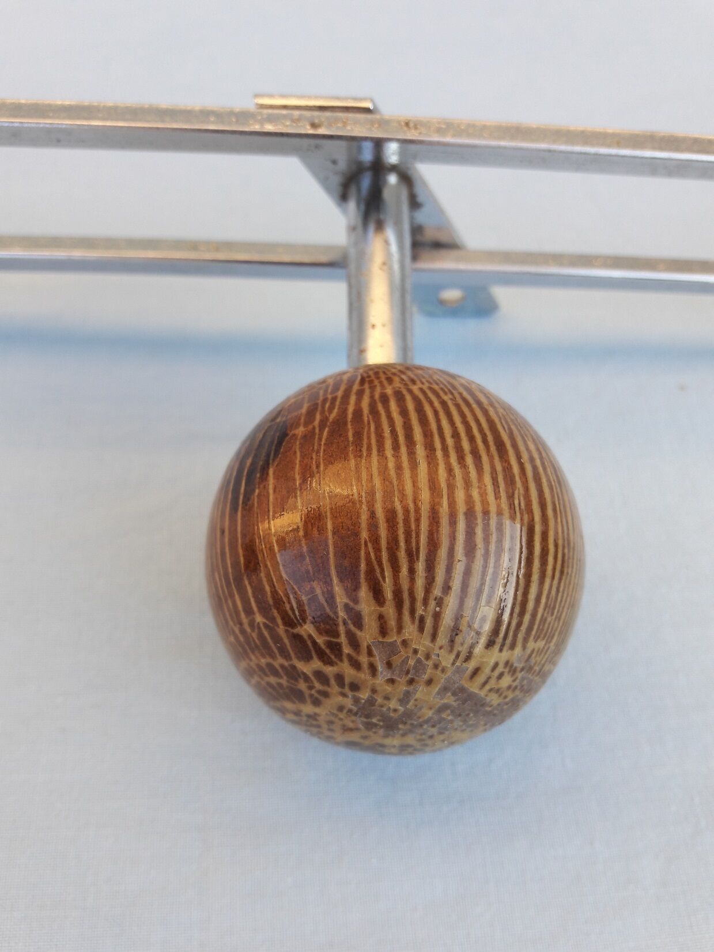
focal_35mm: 28
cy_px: 476
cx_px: 357
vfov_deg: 63.4
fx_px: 770
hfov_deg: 49.7
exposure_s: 1/123
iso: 40
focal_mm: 3.7
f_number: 1.9
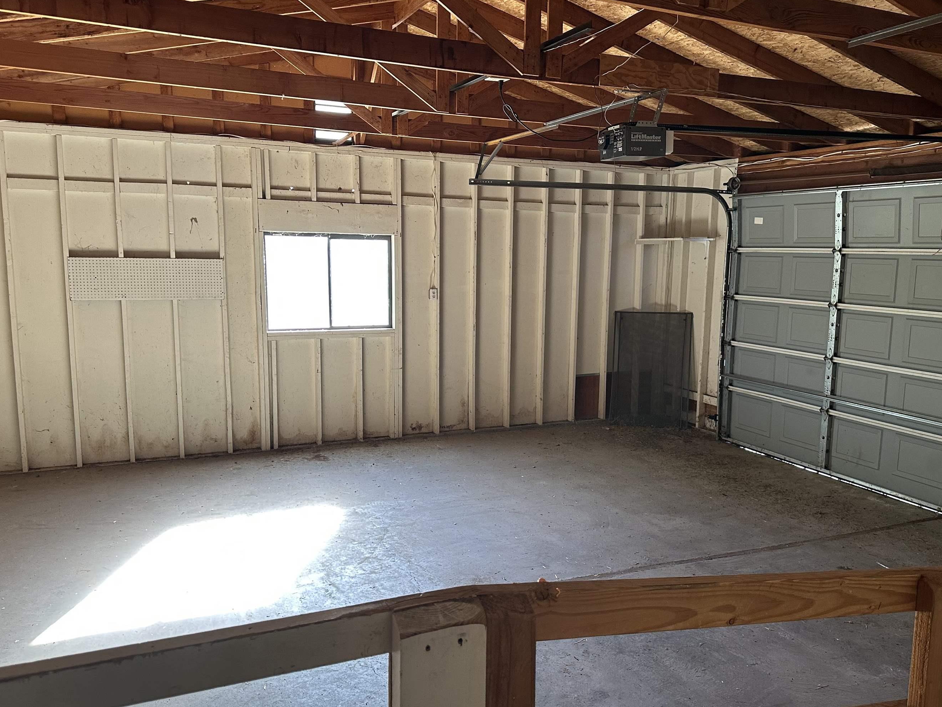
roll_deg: -0.5
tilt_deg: -8.0
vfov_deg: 49.7
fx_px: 762
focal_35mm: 28
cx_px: 474
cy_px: 369
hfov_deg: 63.4
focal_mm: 6.86
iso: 160
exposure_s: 1/121
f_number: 1.78
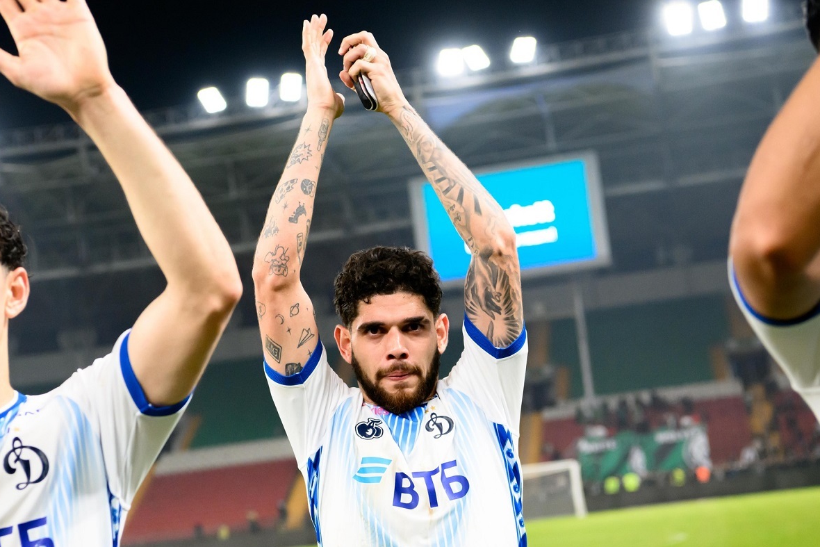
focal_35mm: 63
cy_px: 277
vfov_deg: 21.6
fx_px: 1435
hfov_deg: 31.9
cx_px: 407
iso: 3200
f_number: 4
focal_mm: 62
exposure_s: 1/1000
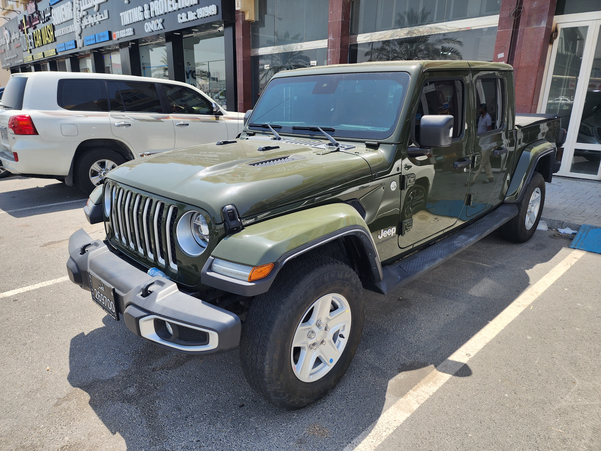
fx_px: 399
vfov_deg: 58.9
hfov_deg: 73.9
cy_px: 226
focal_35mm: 23
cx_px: 300
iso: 12
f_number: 1.8
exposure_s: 1/509
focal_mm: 6.4
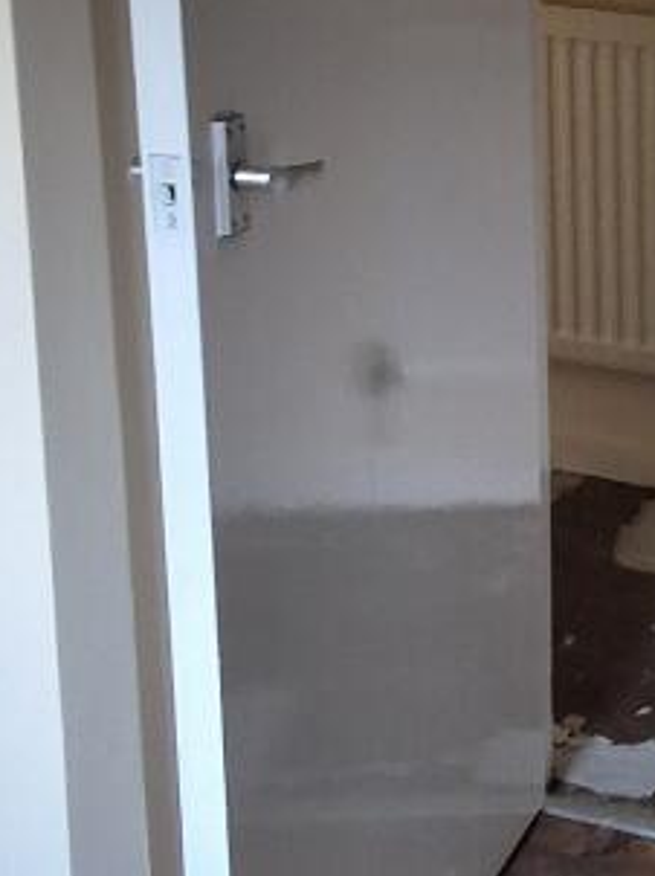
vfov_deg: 20.5
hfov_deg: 14.5
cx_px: 965
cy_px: 203
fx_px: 2400
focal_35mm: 95
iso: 200
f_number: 1.9
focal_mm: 2.91
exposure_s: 1/24
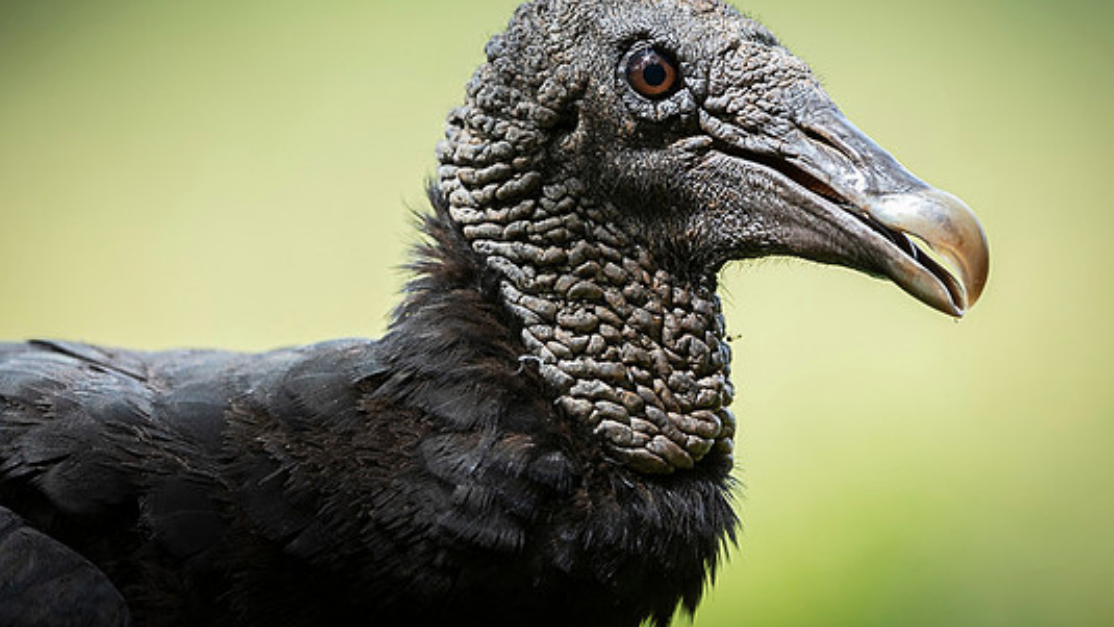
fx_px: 20294
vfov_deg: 1.8
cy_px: 270
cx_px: 664
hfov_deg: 3.1
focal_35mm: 687
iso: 400
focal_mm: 500
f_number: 4
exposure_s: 1/320
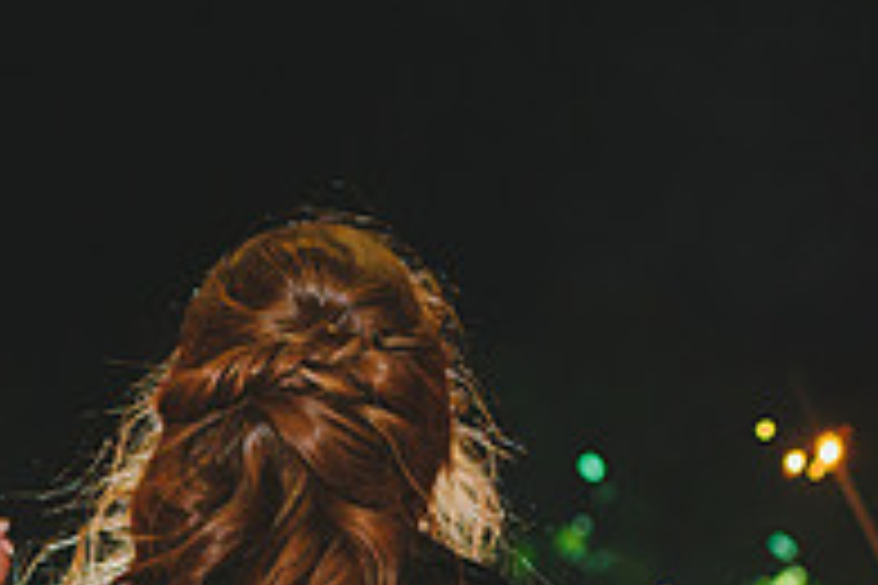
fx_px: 2536
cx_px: 149
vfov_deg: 12.7
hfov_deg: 19.4
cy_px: 790
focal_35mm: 104
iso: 1600
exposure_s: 1/125
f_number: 2.8
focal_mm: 35
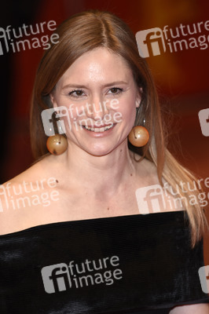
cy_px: 157
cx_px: 104
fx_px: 2617
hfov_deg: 4.6
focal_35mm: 300
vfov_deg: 6.9
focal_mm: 200
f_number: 3.5
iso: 400
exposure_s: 1/320
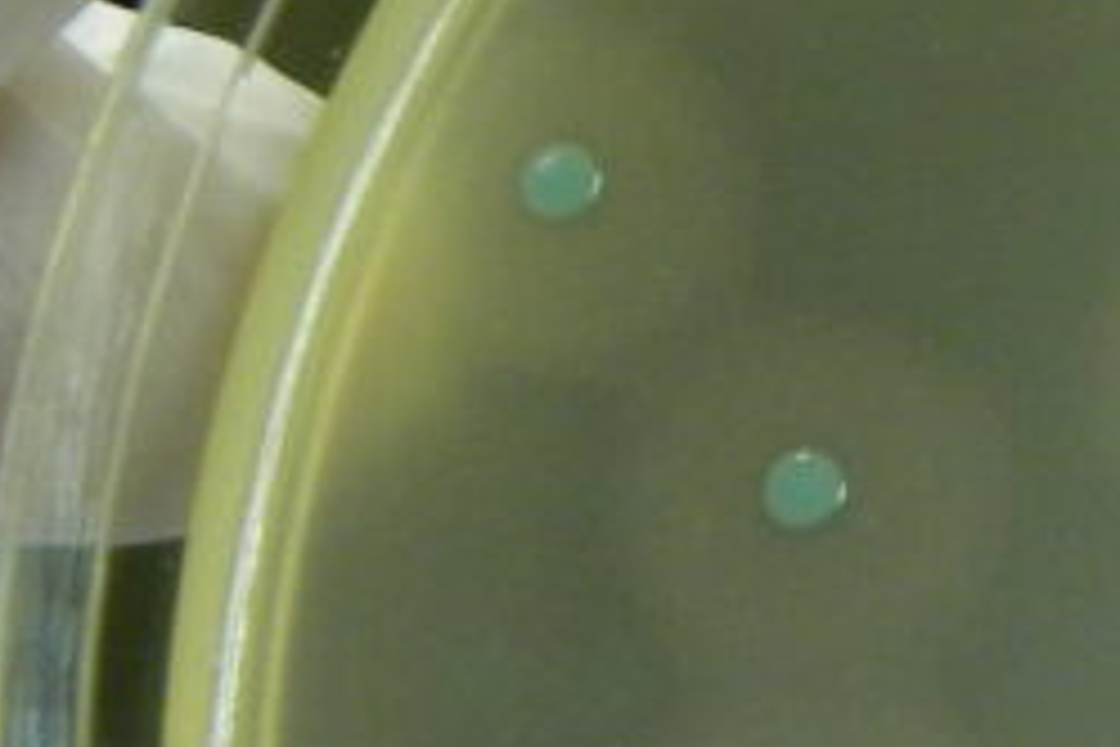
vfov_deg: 9.7
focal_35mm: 141
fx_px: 4386
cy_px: 626
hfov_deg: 13.5
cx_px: 1804
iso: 200
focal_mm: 5.9
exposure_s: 1/50
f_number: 2.8
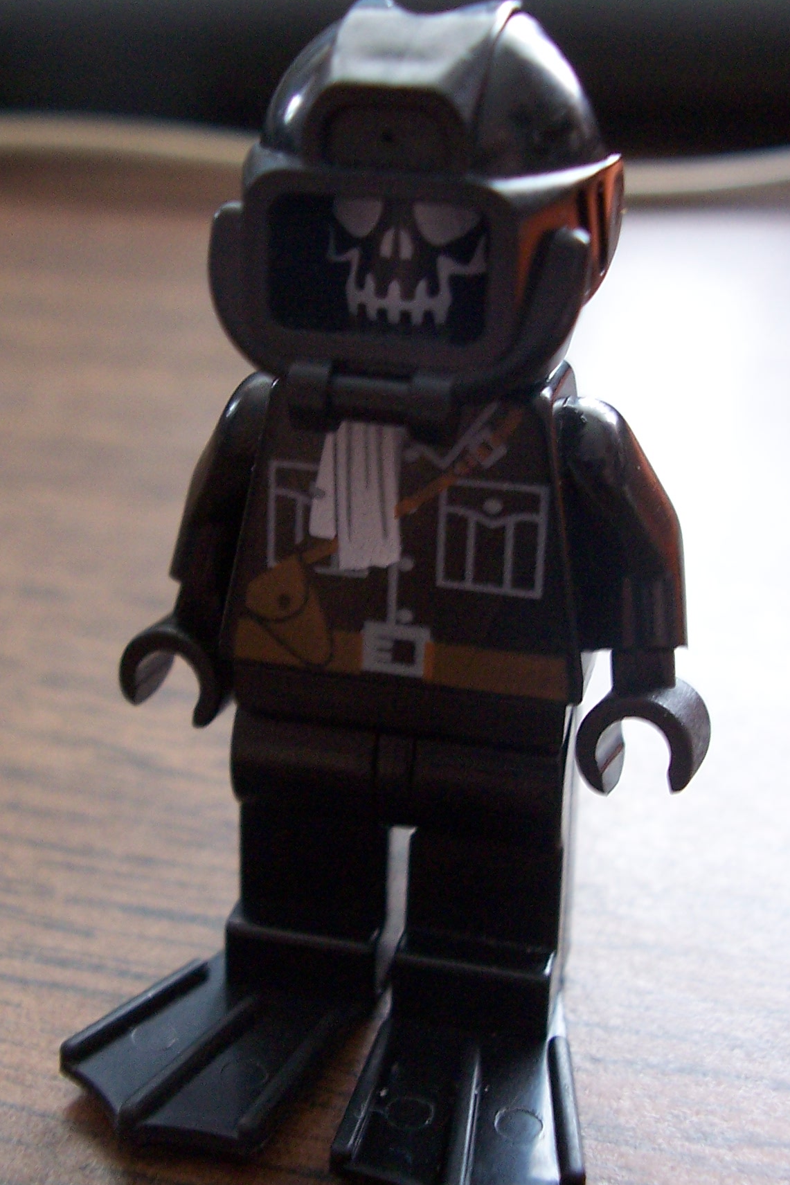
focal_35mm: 49
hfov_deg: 27.5
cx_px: 388
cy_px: 589
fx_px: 1613
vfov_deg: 40.3
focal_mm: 6
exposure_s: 1/20
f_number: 2.8
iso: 140
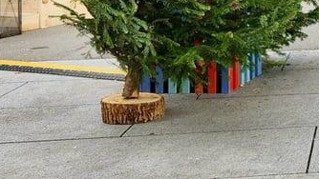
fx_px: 634
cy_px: -166
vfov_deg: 13.9
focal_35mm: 75
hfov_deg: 23.7
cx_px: 451
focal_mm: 5.4
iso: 32
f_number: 1.8
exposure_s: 1/180
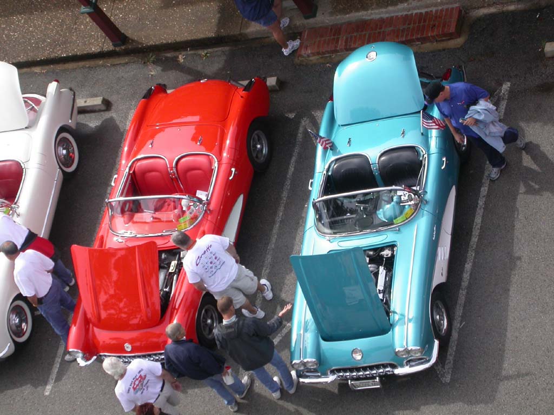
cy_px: 208
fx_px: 2465
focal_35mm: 154
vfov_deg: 9.6
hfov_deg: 12.8
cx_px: 277
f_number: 5.8
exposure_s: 1/276
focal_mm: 32
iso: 100
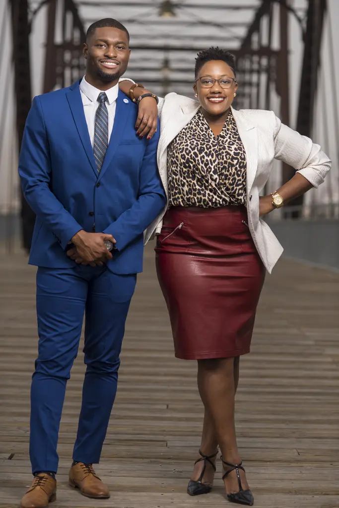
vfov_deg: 19.5
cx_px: 170
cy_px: 254
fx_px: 1483
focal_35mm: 105
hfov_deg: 13.0
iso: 64
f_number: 3.5
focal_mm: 105
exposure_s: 1/1250
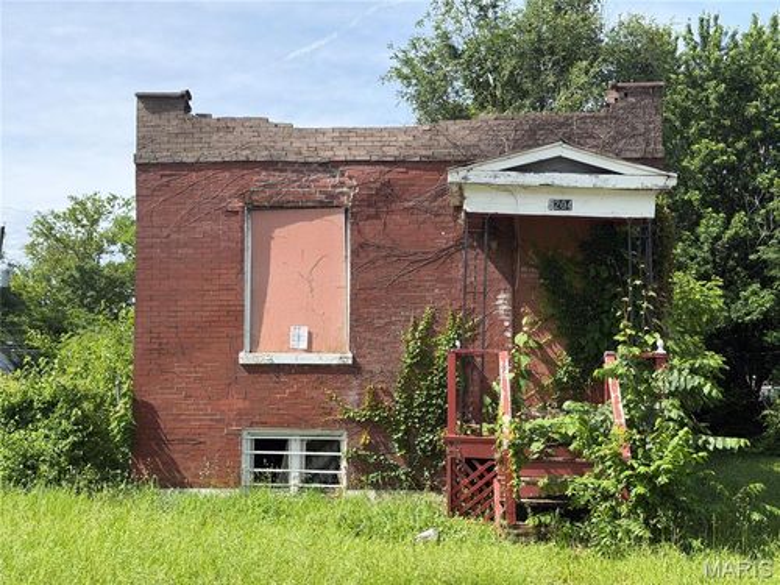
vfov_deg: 30.3
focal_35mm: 48
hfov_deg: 39.7
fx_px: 1082
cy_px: 292
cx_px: 390
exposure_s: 1/3226
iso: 80
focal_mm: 6.76
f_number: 1.78
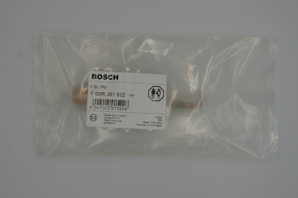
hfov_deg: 33.4
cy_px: 99
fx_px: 496
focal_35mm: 60
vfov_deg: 22.6
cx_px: 149
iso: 200
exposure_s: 1/500
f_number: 5.6
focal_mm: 40
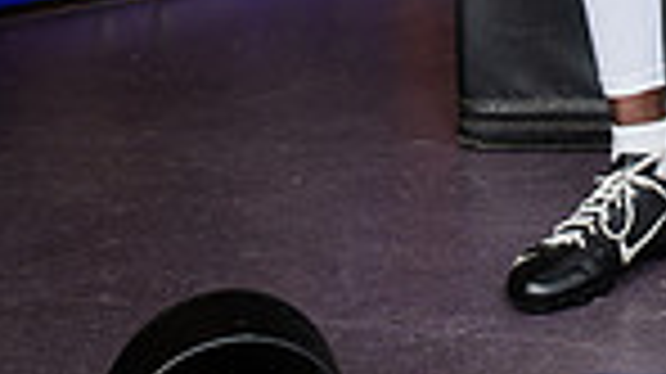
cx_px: 657
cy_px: -626
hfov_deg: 17.3
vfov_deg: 8.7
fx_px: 2135
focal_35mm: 121
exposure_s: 1/250
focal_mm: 38
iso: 500
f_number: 5.6
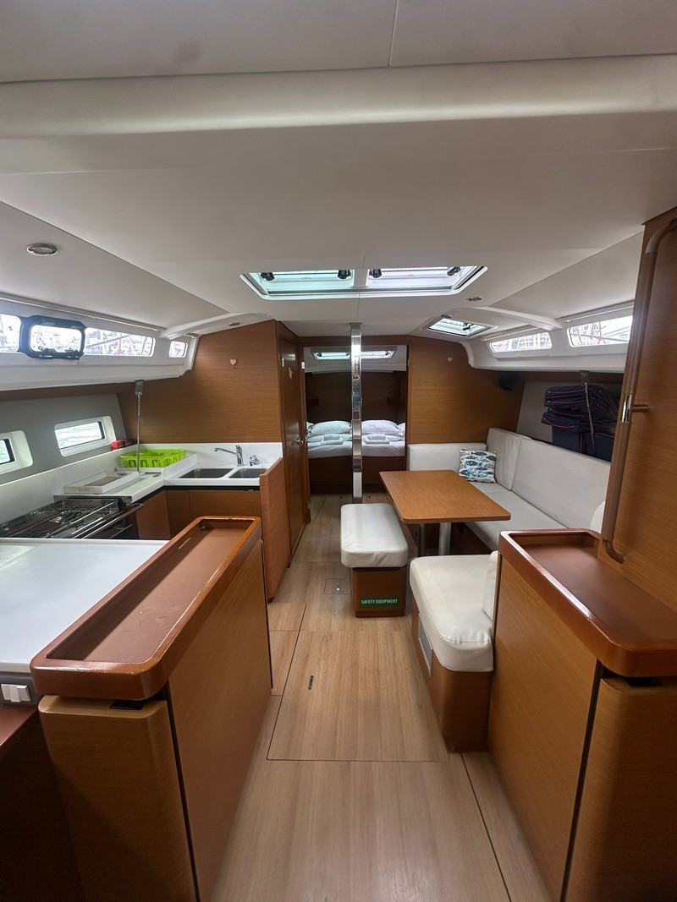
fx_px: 365
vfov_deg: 102.1
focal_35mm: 14
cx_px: 338
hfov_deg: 85.7
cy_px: 451
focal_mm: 2.22
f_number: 2.2
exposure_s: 1/99
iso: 160
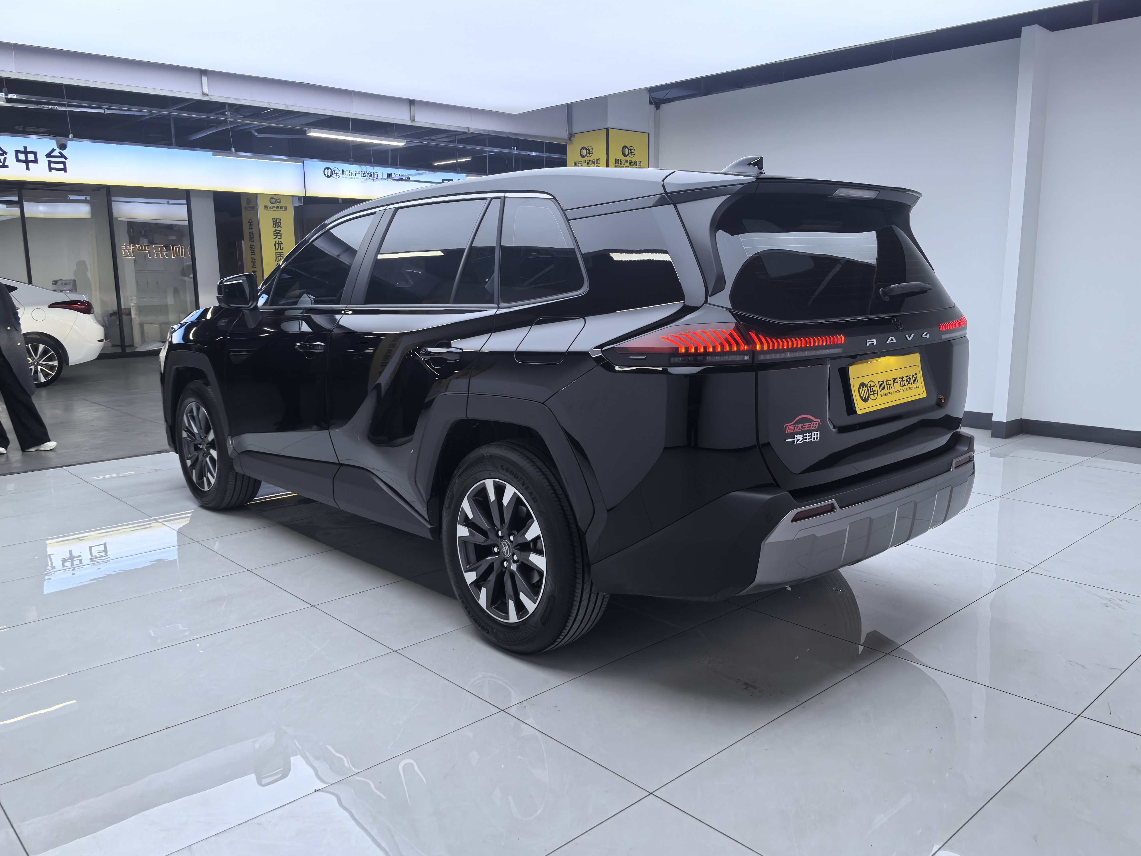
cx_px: 570
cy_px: 428
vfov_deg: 51.4
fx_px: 890
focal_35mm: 27
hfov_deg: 65.3
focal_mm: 6.35
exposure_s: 1/195
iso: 50
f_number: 2
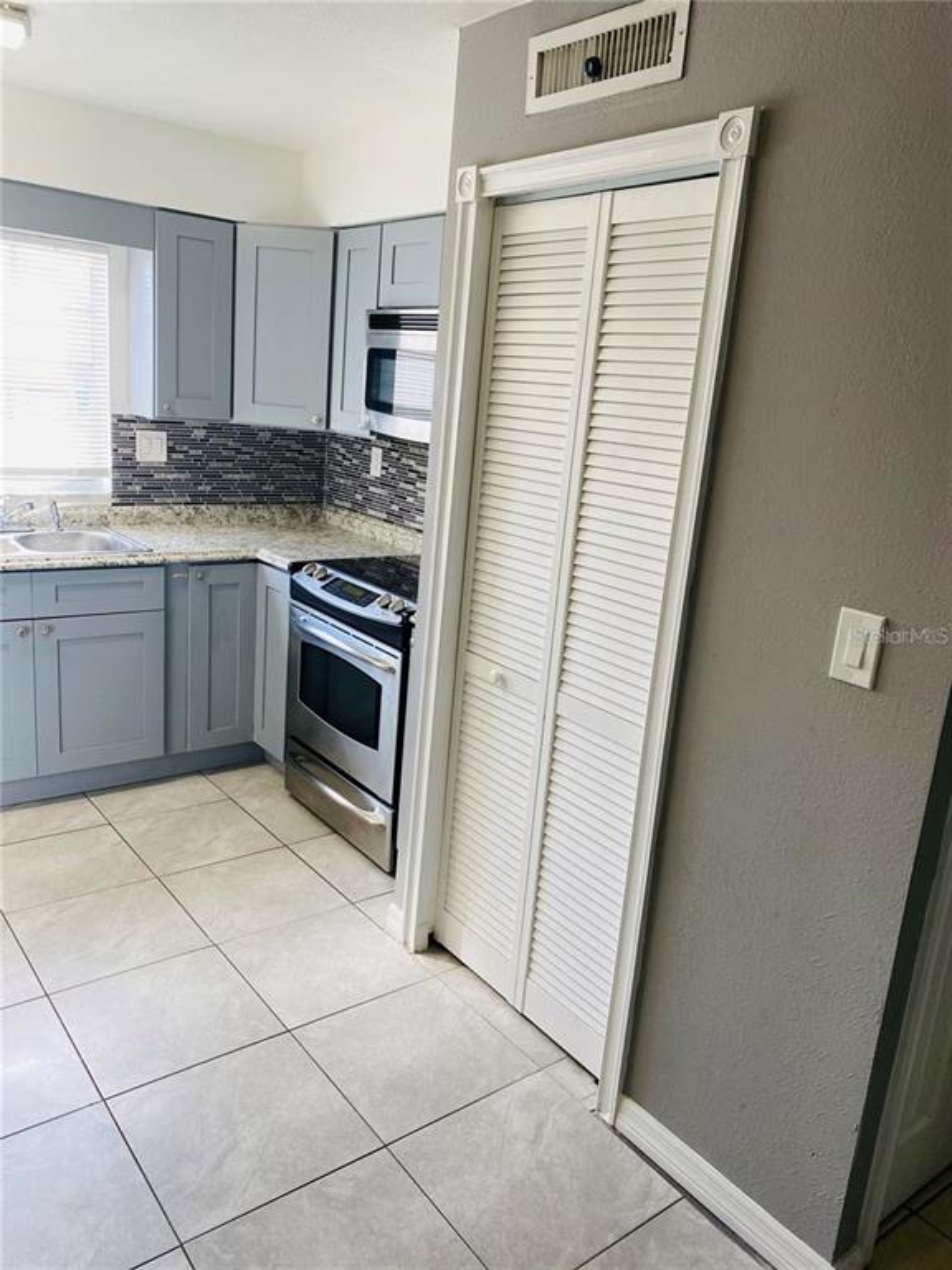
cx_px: 476
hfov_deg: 53.1
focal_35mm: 26
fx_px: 953
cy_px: 635
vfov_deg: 67.3
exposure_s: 1/120
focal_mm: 4.25
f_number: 1.8
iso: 100
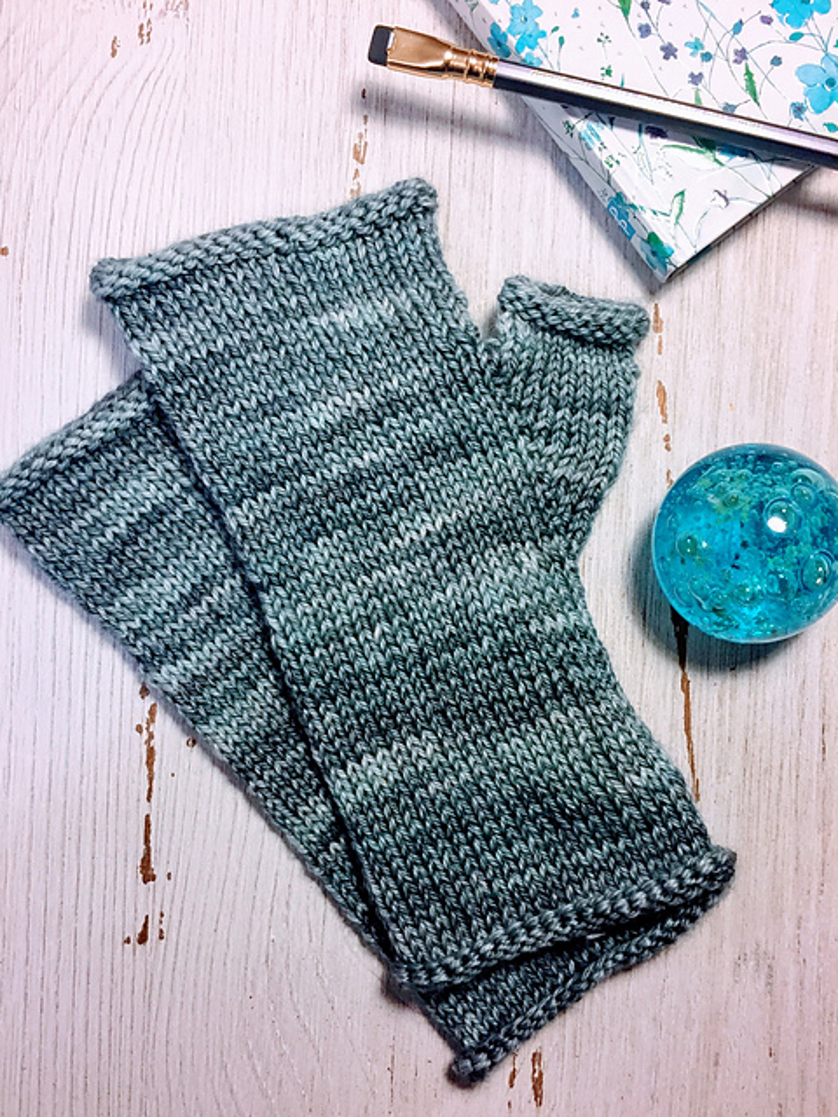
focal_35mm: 29
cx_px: 419
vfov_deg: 61.7
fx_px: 936
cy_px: 558
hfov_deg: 48.2
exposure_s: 1/30
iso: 50
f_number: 2.2
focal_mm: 4.15
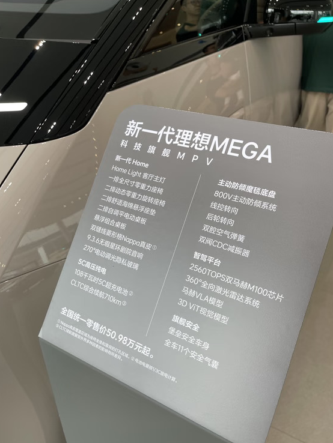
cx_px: 166
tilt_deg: -33.9
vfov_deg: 67.3
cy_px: 230
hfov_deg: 53.1
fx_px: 333
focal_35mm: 26
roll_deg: -0.5
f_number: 1.6
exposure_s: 1/326
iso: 32
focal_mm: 5.1
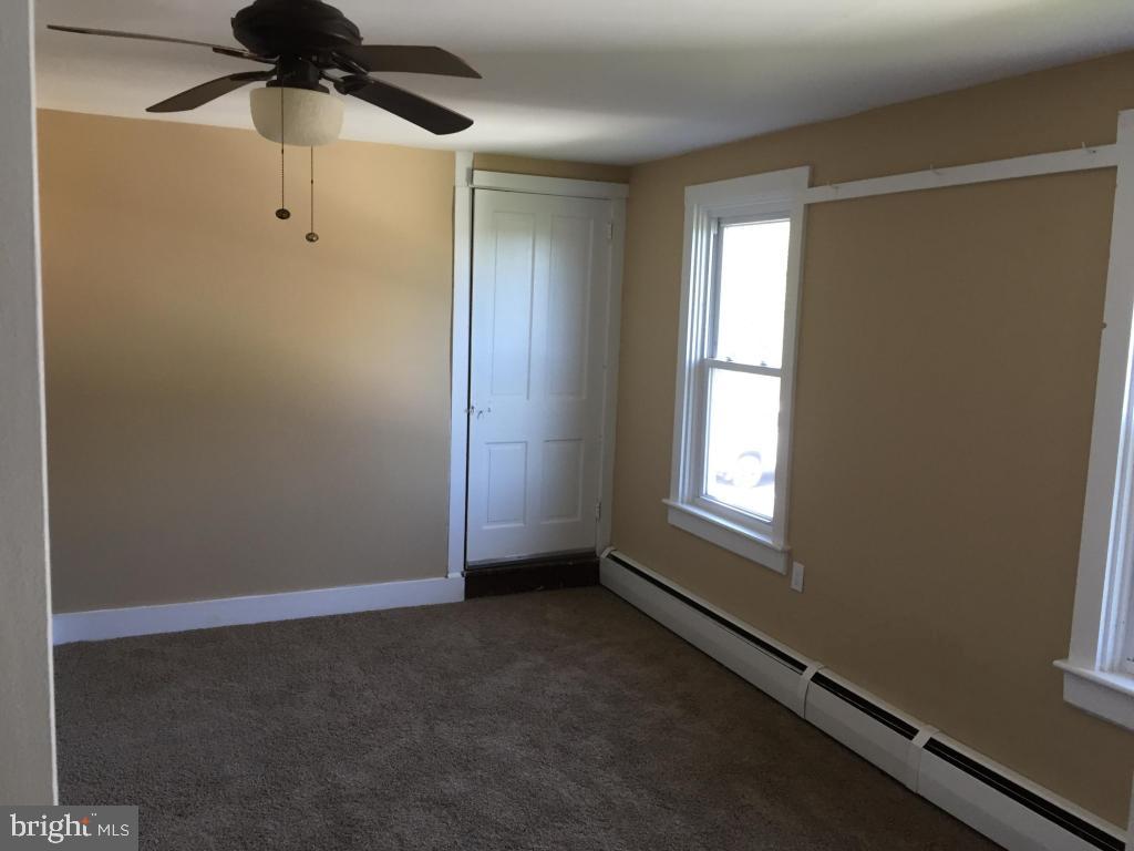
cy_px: 426
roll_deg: -3.5
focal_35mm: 29
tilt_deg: -7.0
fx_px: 950
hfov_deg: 61.7
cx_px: 567
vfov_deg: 48.2
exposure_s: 1/30
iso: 40
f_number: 2.2
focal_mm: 4.15
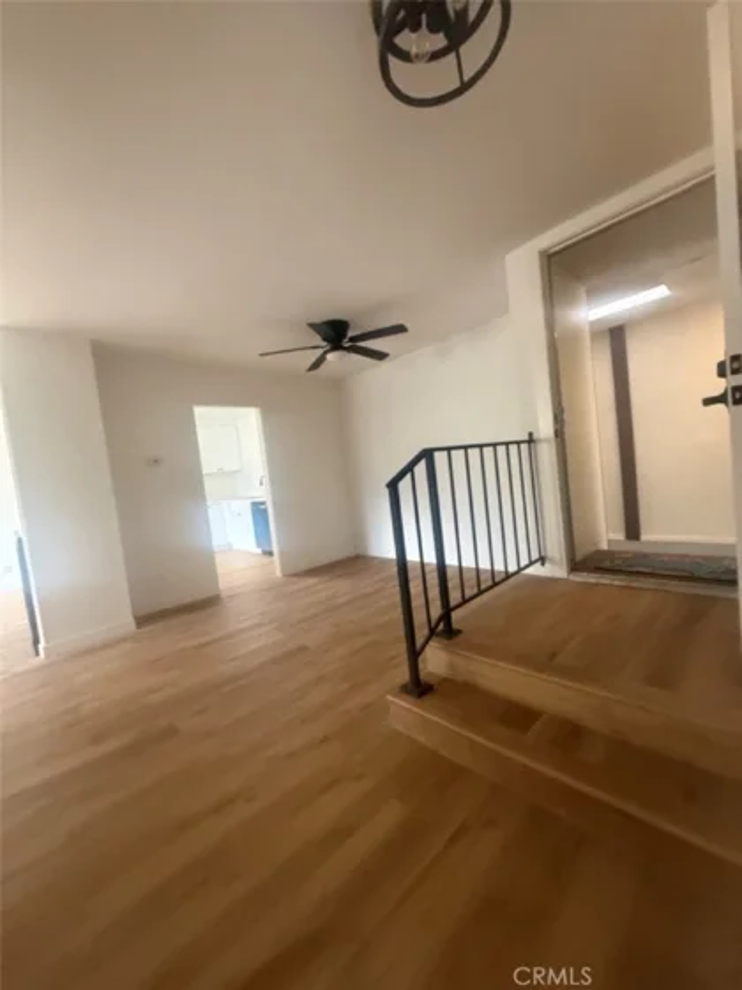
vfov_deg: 102.1
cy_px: 495
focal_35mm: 14
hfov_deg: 85.7
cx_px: 371
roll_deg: +8.2
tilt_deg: -1.8
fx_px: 400
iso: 640
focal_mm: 2.22
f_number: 2.2
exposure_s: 1/60
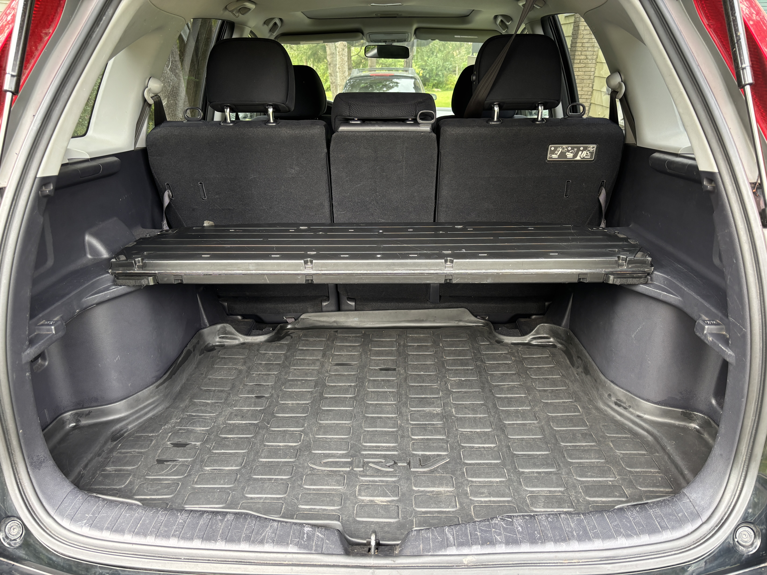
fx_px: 576
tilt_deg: -22.5
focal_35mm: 26
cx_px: 384
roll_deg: -0.8
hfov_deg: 67.3
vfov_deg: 53.1
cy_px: 288
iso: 125
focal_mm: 5.96
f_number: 1.6
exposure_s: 1/92
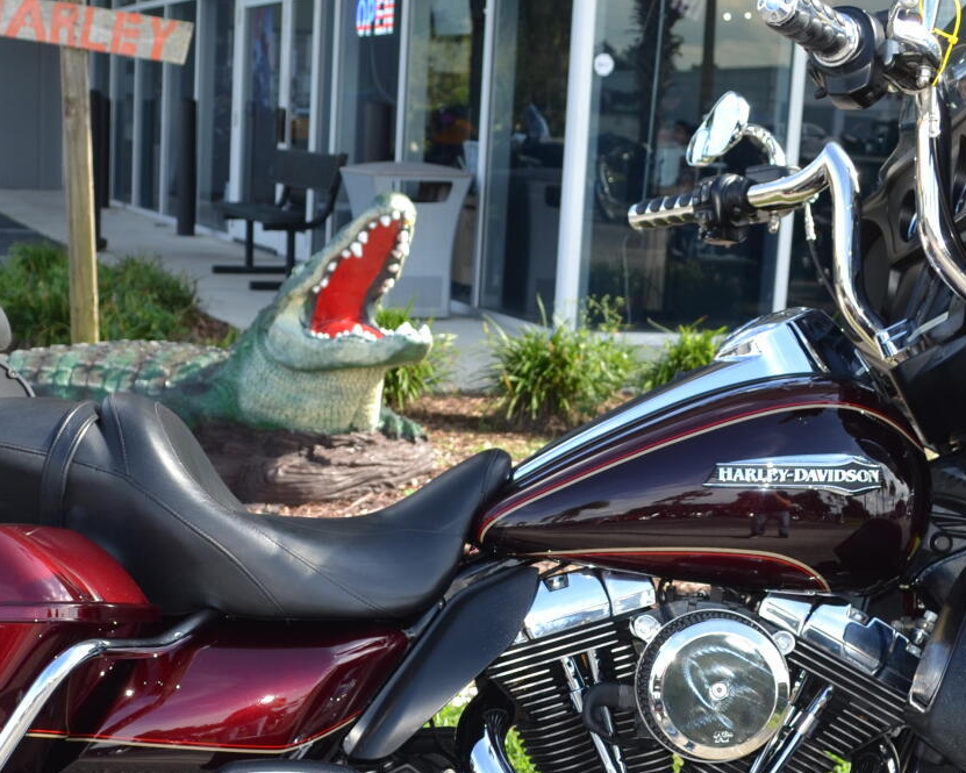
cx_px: 432
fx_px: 1744
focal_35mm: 61
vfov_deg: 24.8
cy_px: 541
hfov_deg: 30.9
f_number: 4.5
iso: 100
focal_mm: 18
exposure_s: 1/200
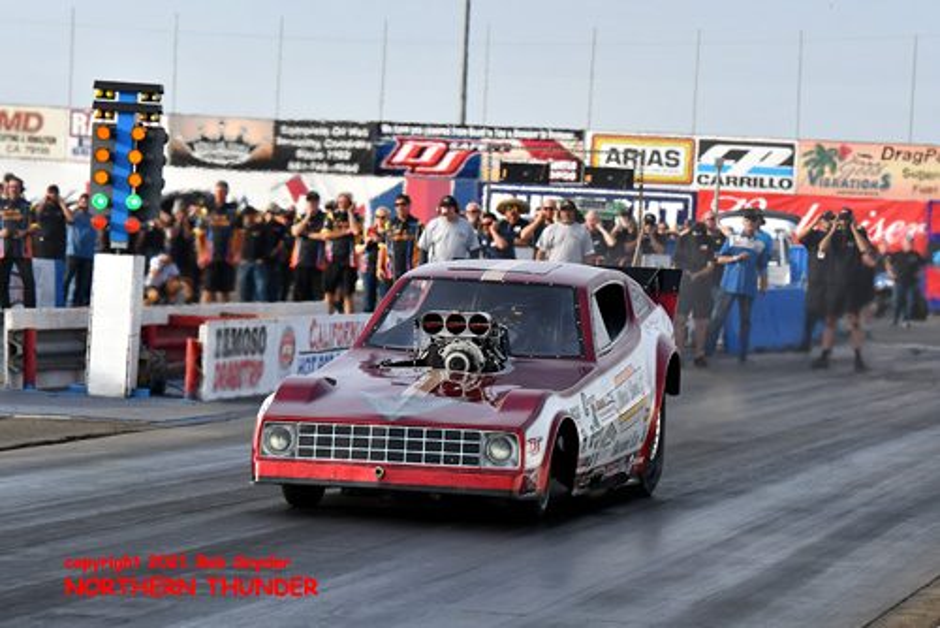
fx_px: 4898
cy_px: 314
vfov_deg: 7.3
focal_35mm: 188
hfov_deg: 11.0
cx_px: 470
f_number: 5.6
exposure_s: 1/1000
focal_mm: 125
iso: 250
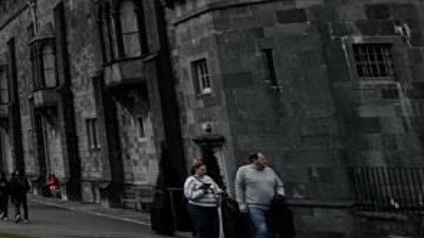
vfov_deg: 18.8
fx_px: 697
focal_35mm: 62
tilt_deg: +13.4
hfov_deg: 23.8
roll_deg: -0.3
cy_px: -10
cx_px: -267
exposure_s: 1/2674
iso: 50
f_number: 2.2
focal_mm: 2.22
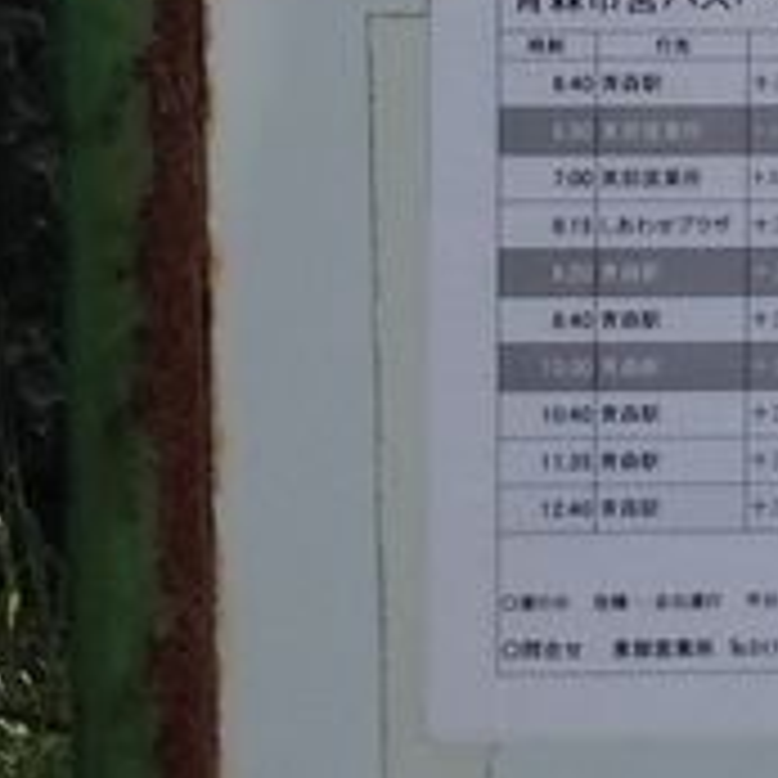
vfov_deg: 8.5
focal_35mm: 202
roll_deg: +1.3
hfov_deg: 8.6
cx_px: 872
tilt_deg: -2.7
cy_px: -418
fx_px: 5136
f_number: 2.4
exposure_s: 1/775
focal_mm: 4.12
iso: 50
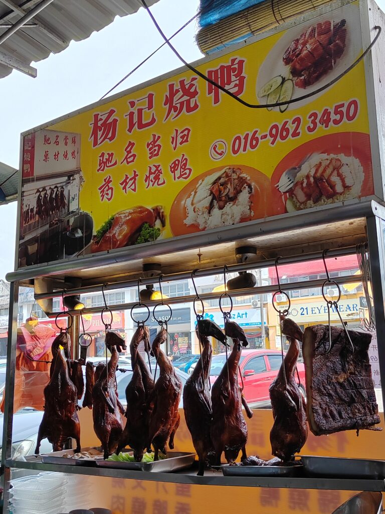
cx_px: 192
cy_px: 257
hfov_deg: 36.0
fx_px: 593
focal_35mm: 40
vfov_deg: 46.8
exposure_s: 1/630
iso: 100
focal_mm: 5.52
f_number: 1.9
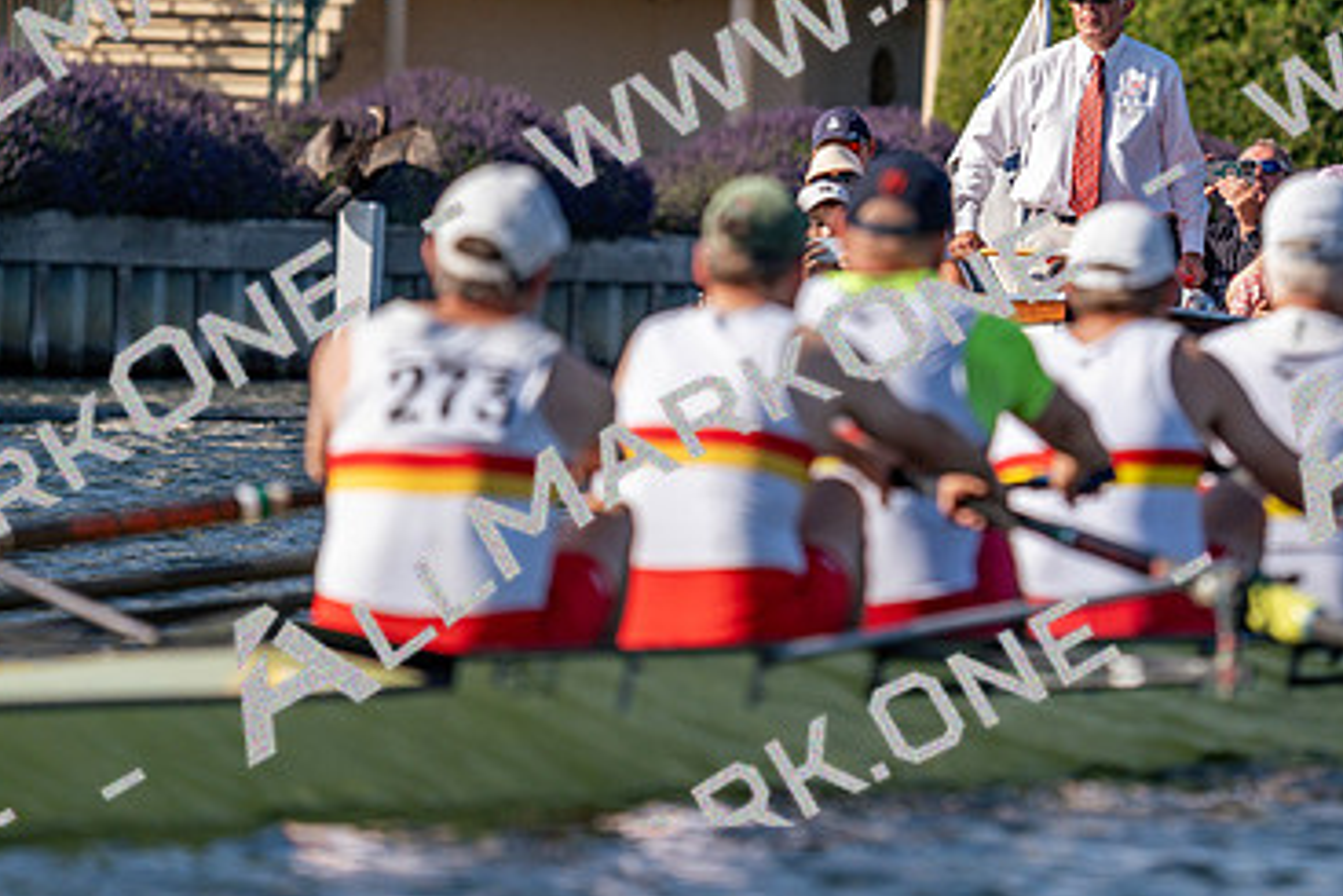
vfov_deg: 2.4
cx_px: 977
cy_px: 199
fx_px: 21346
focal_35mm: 572
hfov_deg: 3.6
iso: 200
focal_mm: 362
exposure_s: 1/1600
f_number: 6.3
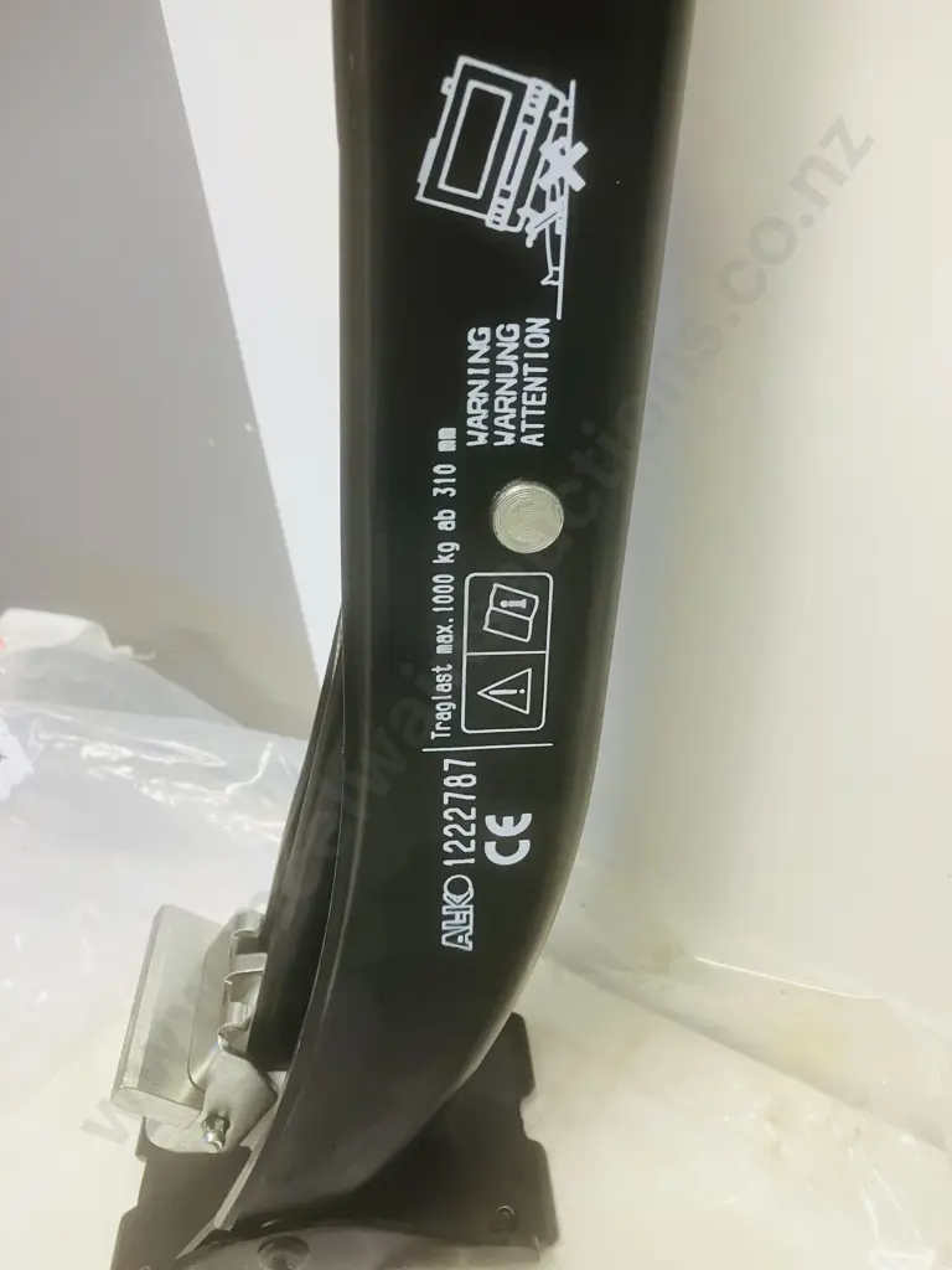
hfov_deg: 49.7
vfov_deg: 63.4
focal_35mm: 28
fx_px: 1027
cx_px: 476
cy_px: 635
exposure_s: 1/50
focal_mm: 3.99
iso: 80
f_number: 1.8
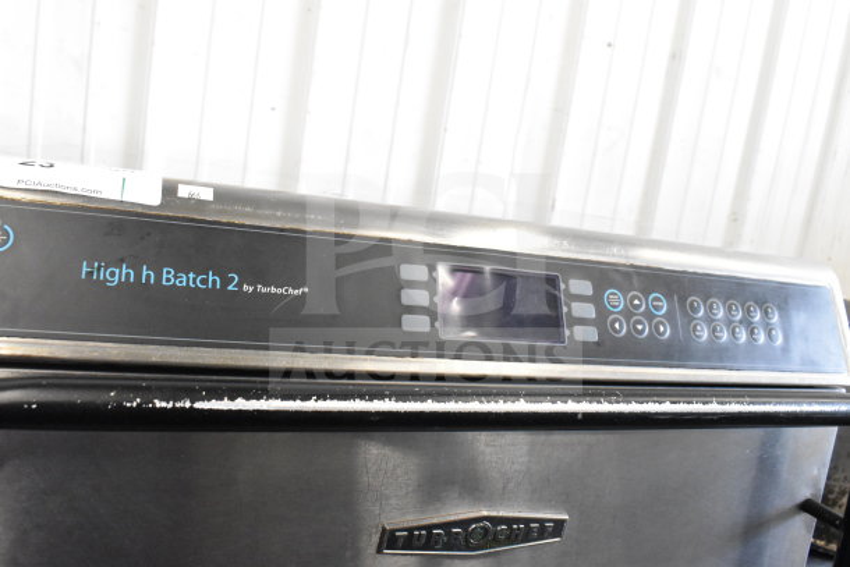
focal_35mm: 30
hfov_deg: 61.9
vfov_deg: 43.6
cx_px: 425
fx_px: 708
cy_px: 284
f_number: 7.1
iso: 6400
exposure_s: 1/200
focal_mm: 20
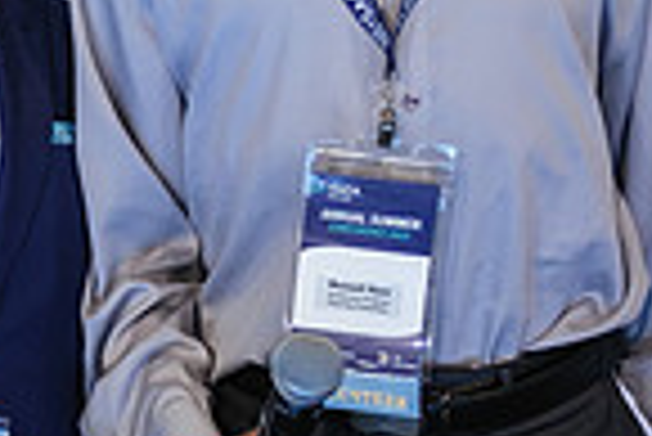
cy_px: 254
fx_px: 2103
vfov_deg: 11.8
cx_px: -94
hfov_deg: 17.0
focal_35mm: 116
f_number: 2.8
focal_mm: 19.4
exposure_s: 1/50
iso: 1000
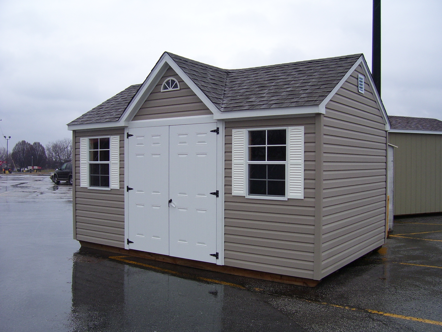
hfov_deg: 54.0
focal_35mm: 34
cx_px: 221
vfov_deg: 41.8
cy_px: 166
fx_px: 434
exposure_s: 1/350
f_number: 2.7
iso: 80
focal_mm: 5.6
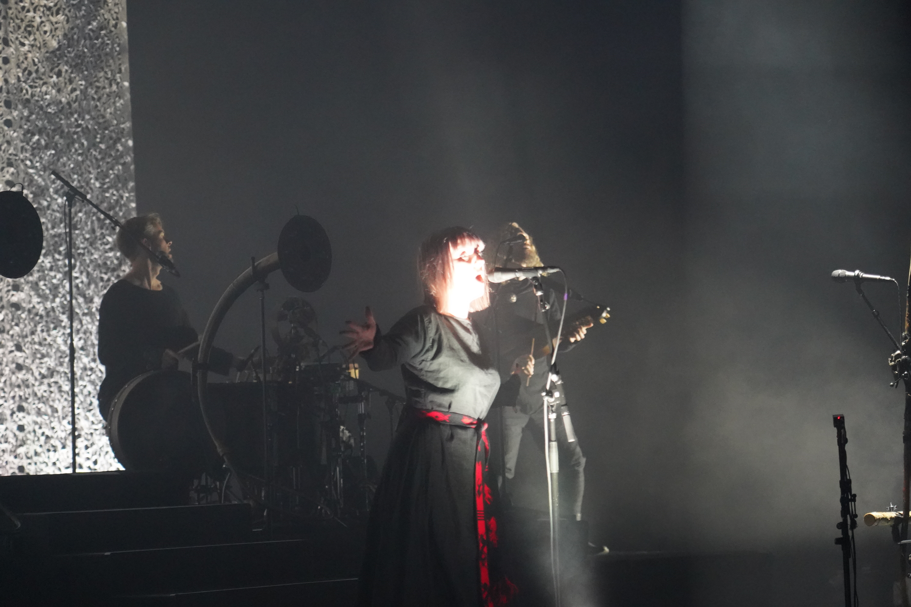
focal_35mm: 105
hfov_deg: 19.5
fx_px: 2657
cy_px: 304
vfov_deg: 13.0
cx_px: 456
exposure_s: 1/160
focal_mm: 105
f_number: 4
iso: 12800
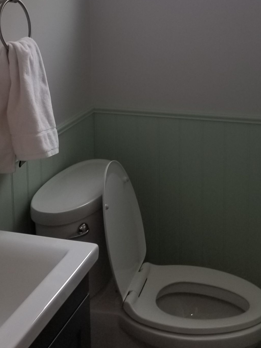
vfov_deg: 33.9
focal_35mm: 55
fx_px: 553
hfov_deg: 26.5
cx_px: 149
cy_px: 71
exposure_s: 1/60
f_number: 1.7
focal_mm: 4.25
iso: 64
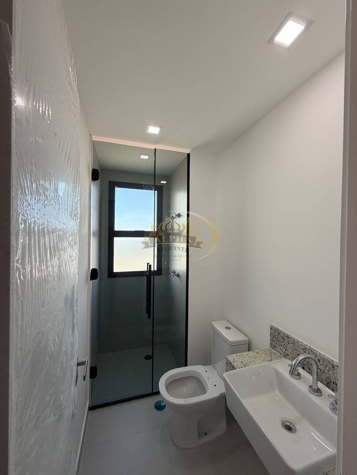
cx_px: 178
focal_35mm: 14
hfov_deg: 85.7
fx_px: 193
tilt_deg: -0.8
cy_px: 238
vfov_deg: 102.1
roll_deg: -1.3
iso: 125
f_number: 2.2
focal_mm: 2.22
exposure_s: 1/121
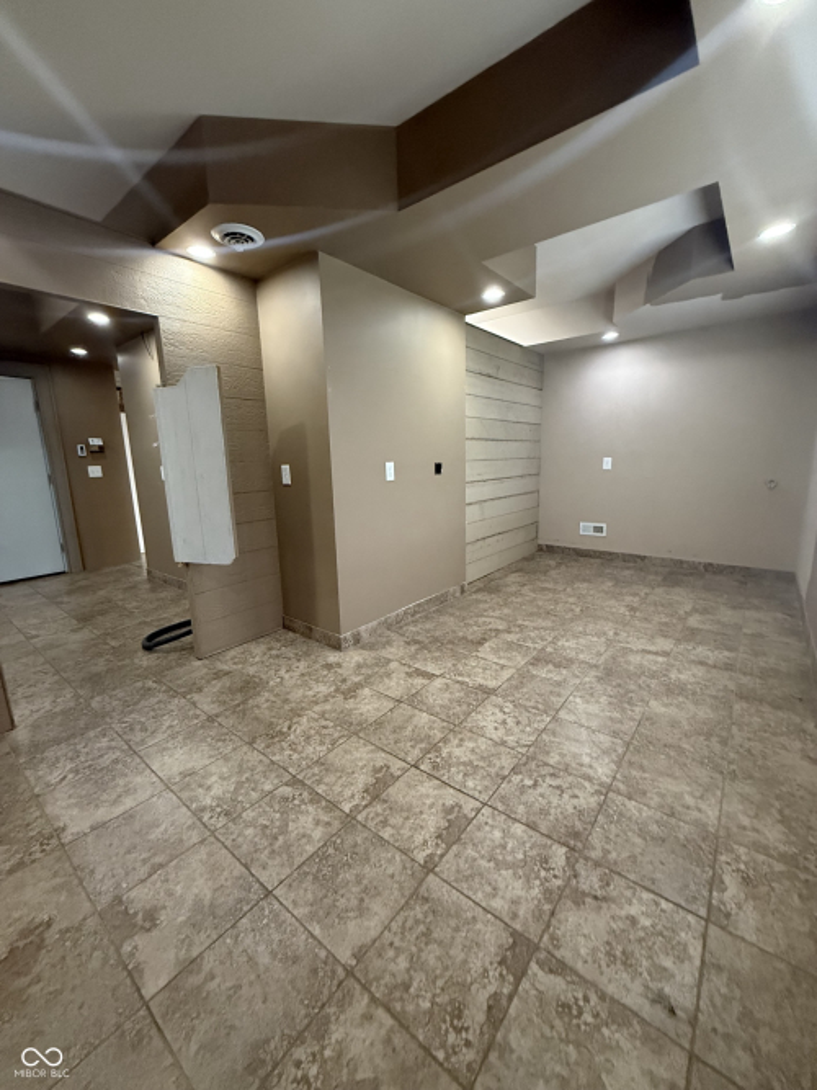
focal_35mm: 14
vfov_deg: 102.1
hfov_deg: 85.7
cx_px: 408
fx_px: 441
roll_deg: +1.1
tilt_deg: -10.8
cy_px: 545
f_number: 2.2
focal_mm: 2.22
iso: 640
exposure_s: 1/60
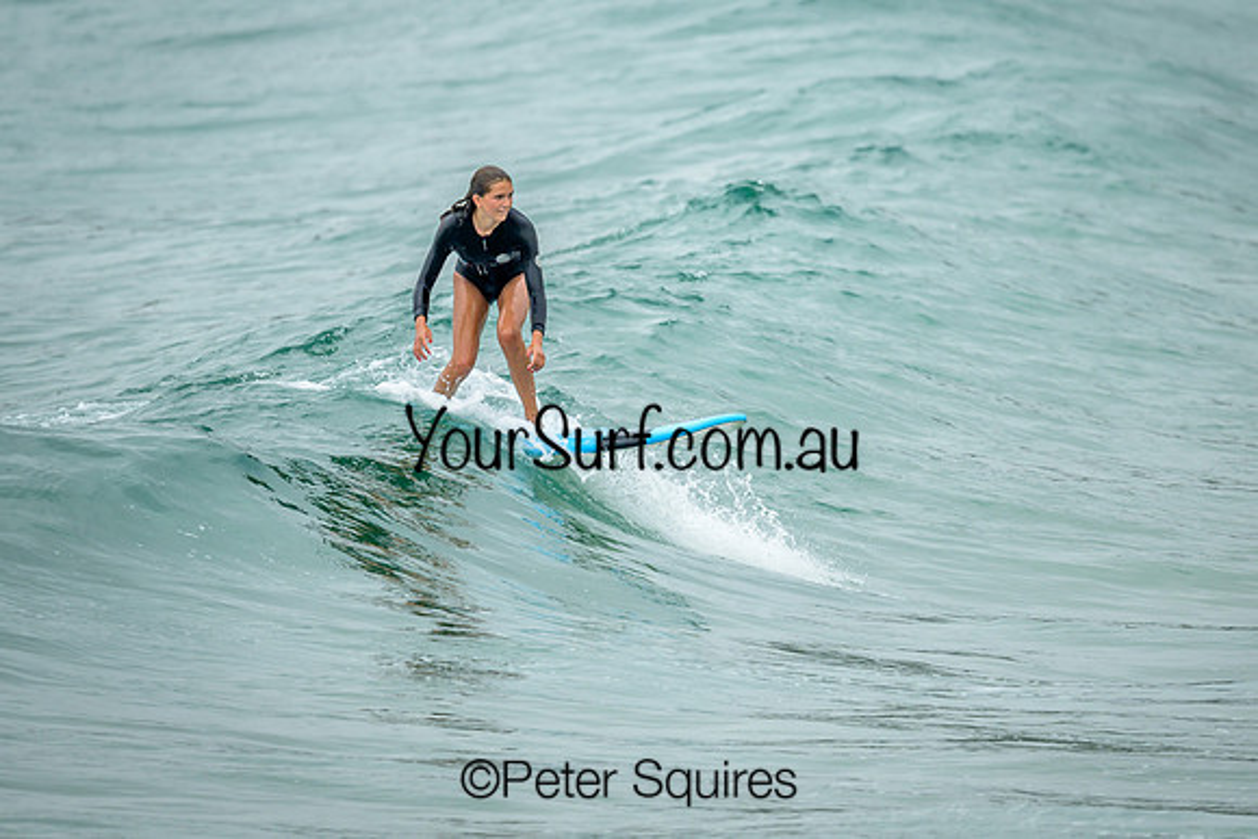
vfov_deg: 1.3
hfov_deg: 1.9
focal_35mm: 1095
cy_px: 265
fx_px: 38274
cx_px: 624
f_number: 6.3
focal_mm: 800
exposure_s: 1/2000
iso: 220
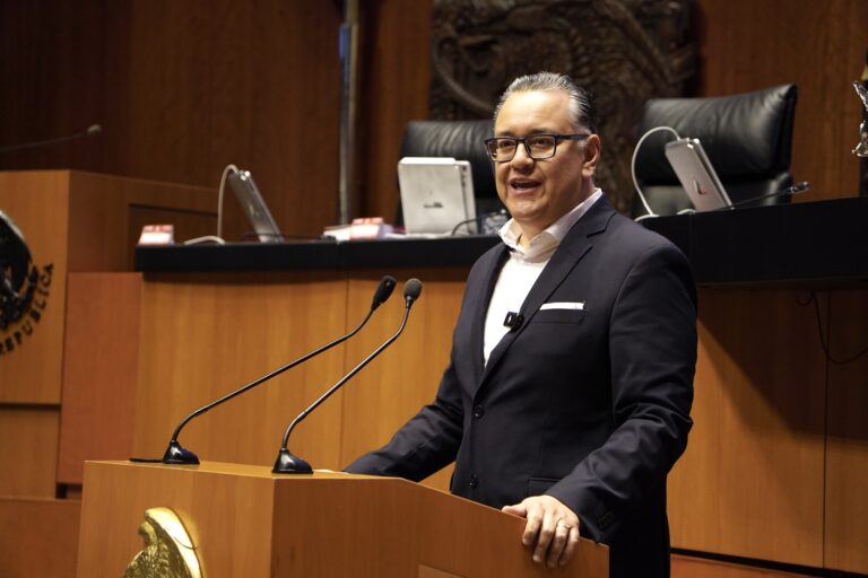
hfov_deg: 21.9
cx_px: 434
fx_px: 2242
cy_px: 289
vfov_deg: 14.7
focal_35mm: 93
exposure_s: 1/250
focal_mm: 62
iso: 1600
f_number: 3.2
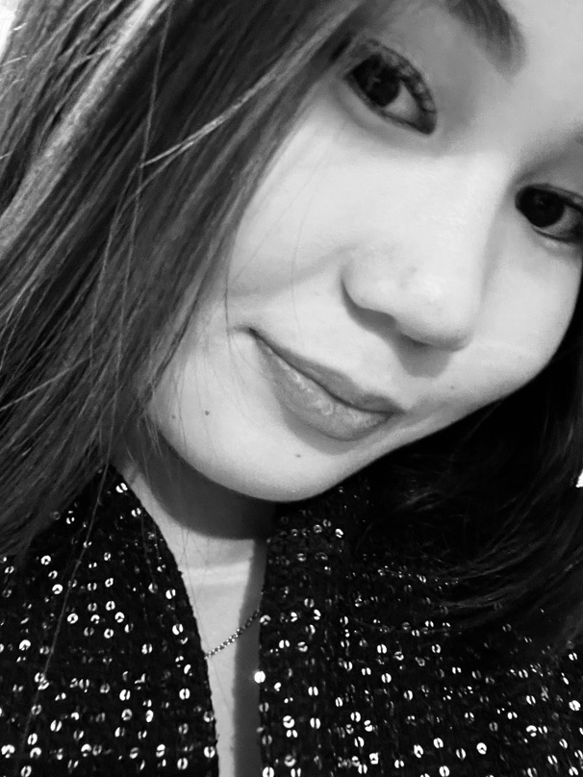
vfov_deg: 49.0
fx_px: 853
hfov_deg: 37.7
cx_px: 313
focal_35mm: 38
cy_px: 368
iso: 500
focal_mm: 2.71
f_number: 2.2
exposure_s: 1/25
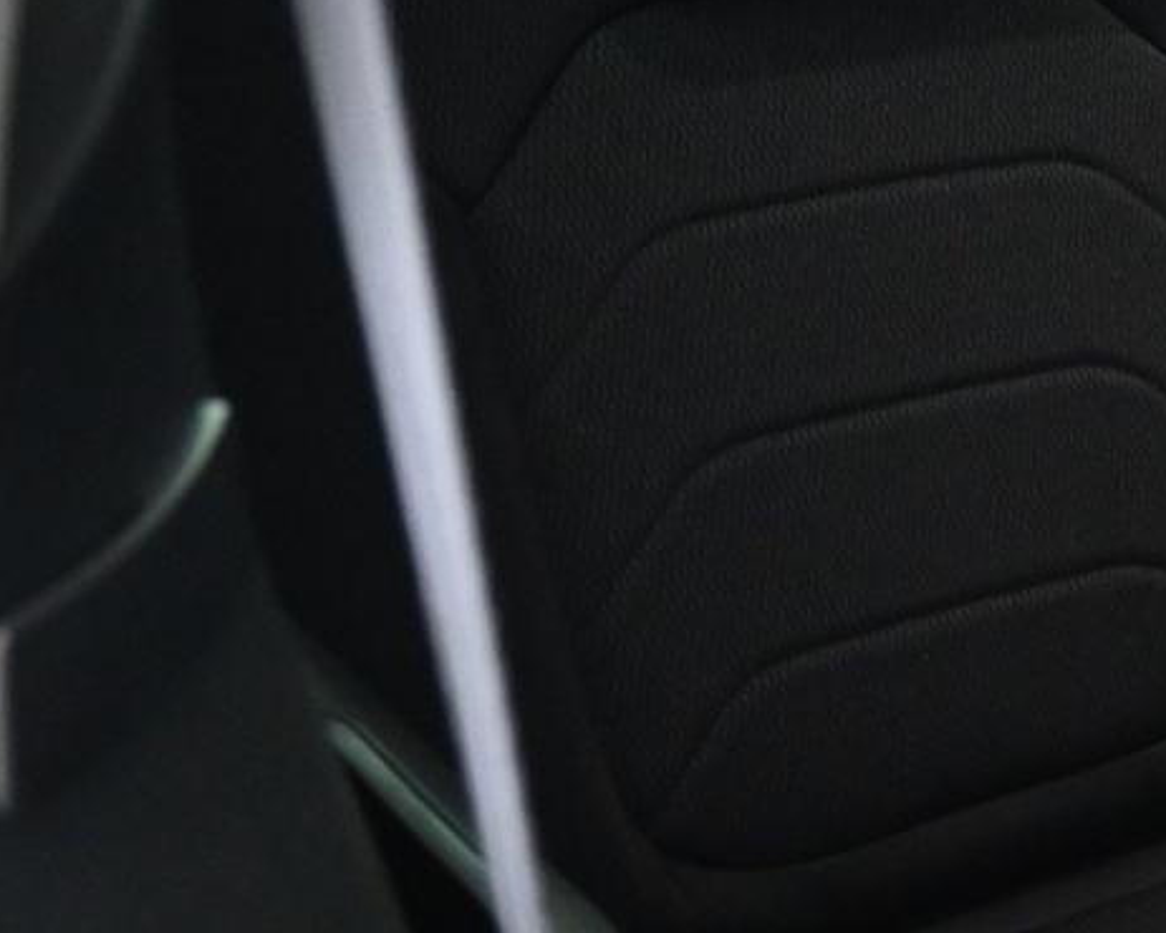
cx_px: 1297
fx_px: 2727
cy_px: 580
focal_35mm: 79
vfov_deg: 19.4
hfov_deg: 22.7
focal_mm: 16
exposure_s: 1/25
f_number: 3.5
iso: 3600
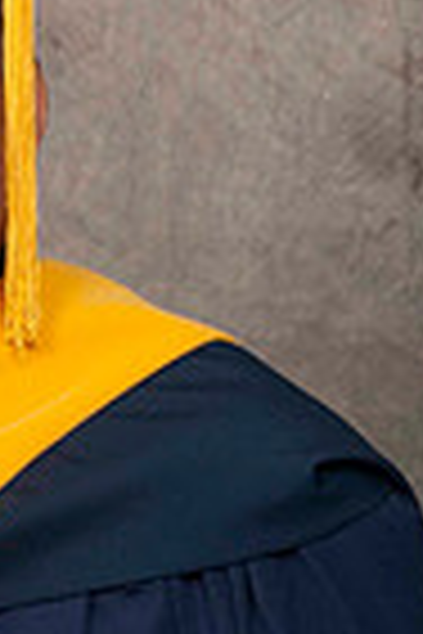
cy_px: 427
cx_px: -173
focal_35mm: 382
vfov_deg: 5.4
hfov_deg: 3.6
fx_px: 6732
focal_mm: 80
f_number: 5.6
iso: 200
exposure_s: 1/60
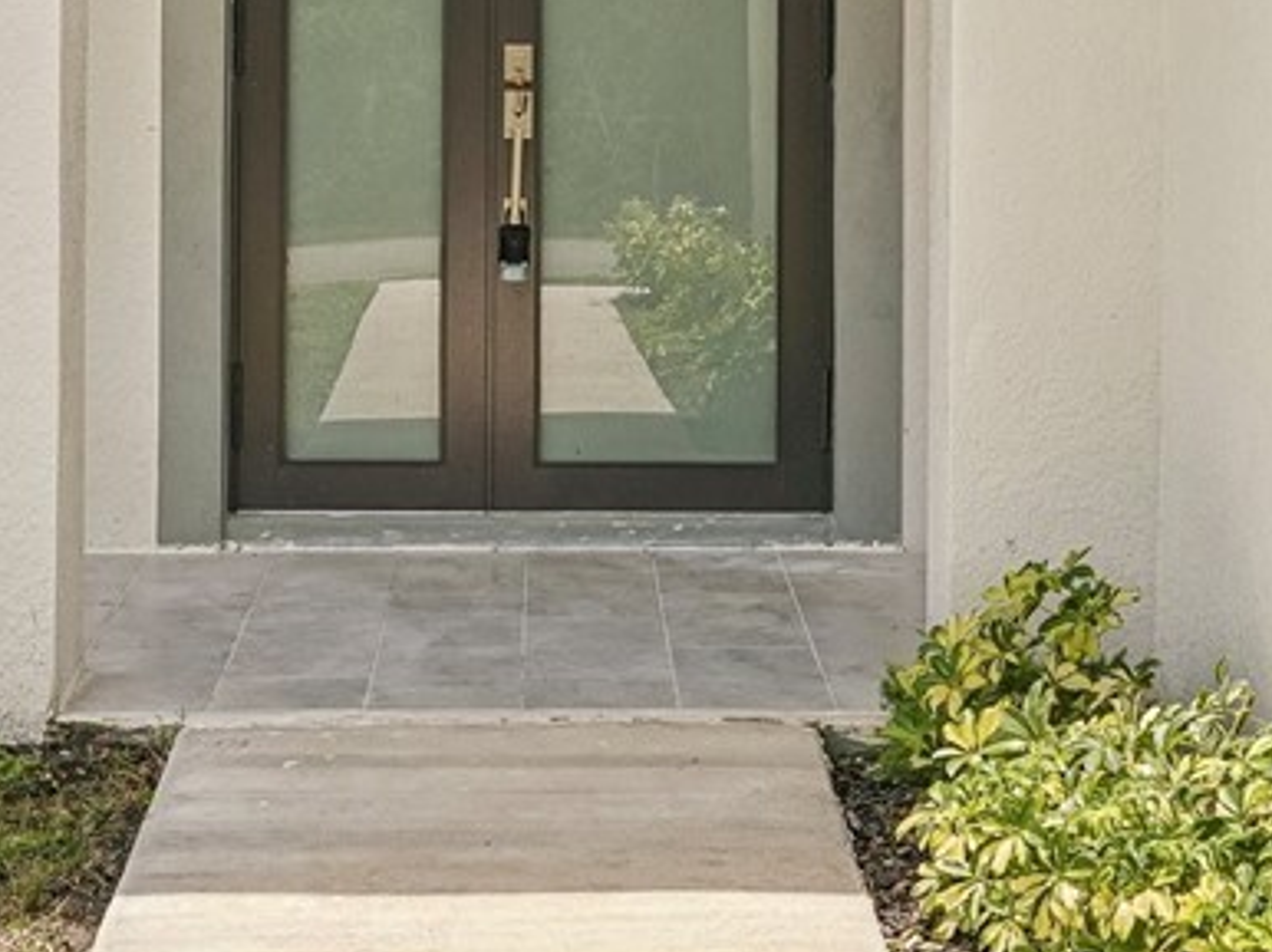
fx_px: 3428
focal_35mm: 93
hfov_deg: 21.0
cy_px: -94
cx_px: 544
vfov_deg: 15.4
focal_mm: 34.5
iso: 400
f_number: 8
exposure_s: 1/400
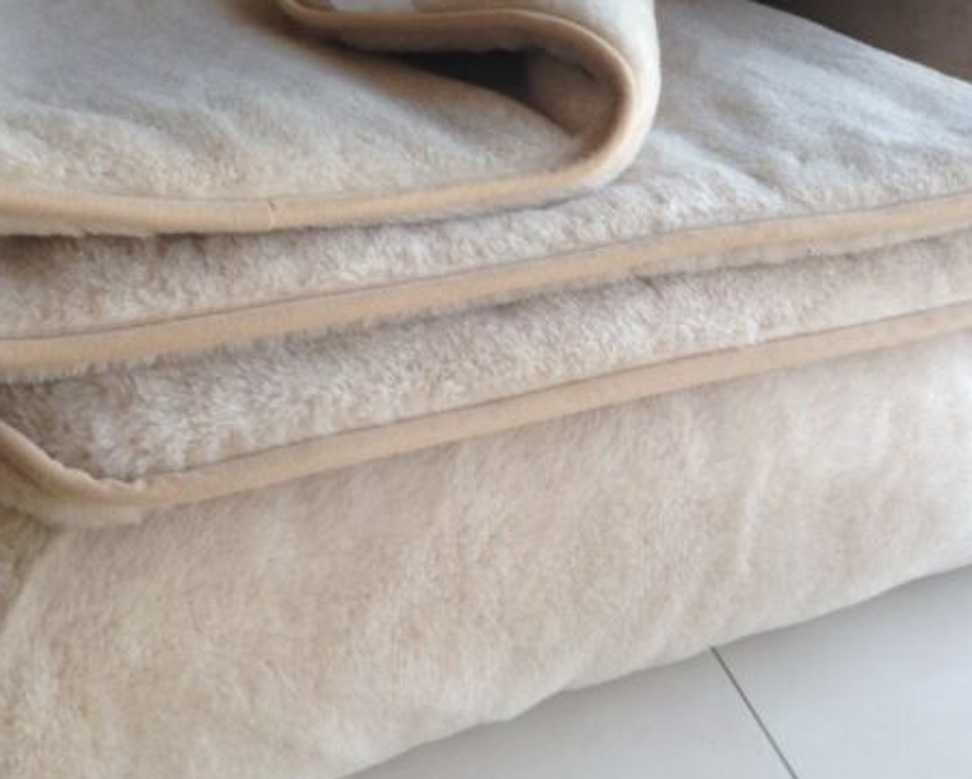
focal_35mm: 43
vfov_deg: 34.9
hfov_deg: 42.8
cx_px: 520
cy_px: 361
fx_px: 1238
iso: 50
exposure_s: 1/145
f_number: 2.4
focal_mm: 4.12
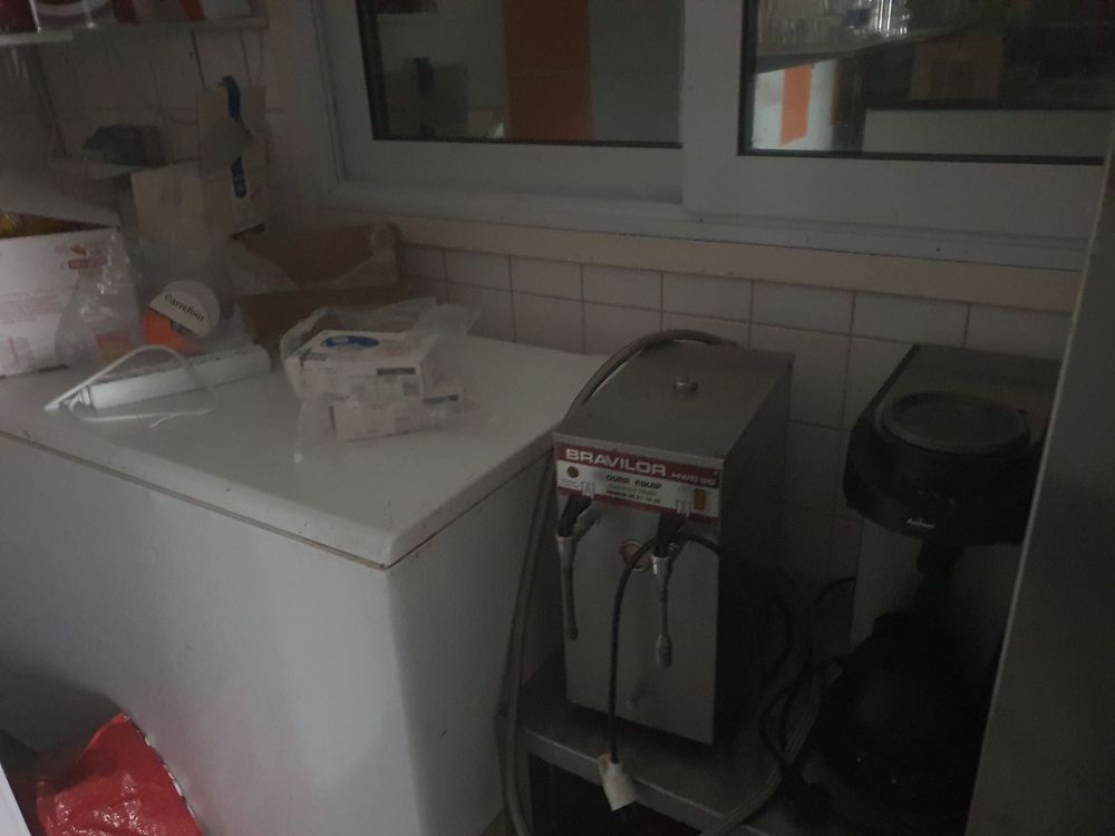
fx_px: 837
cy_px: 418
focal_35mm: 26
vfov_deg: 53.1
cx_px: 558
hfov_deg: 67.3
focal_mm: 4.3
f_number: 1.5
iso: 1000
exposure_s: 1/4
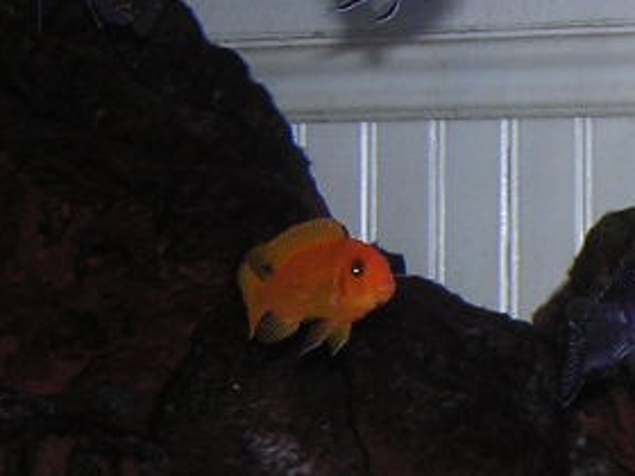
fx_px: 2550
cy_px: 304
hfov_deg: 13.5
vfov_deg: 10.7
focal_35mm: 139
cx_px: 896
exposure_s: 1/60.1
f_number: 2.8
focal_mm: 5.8
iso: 100
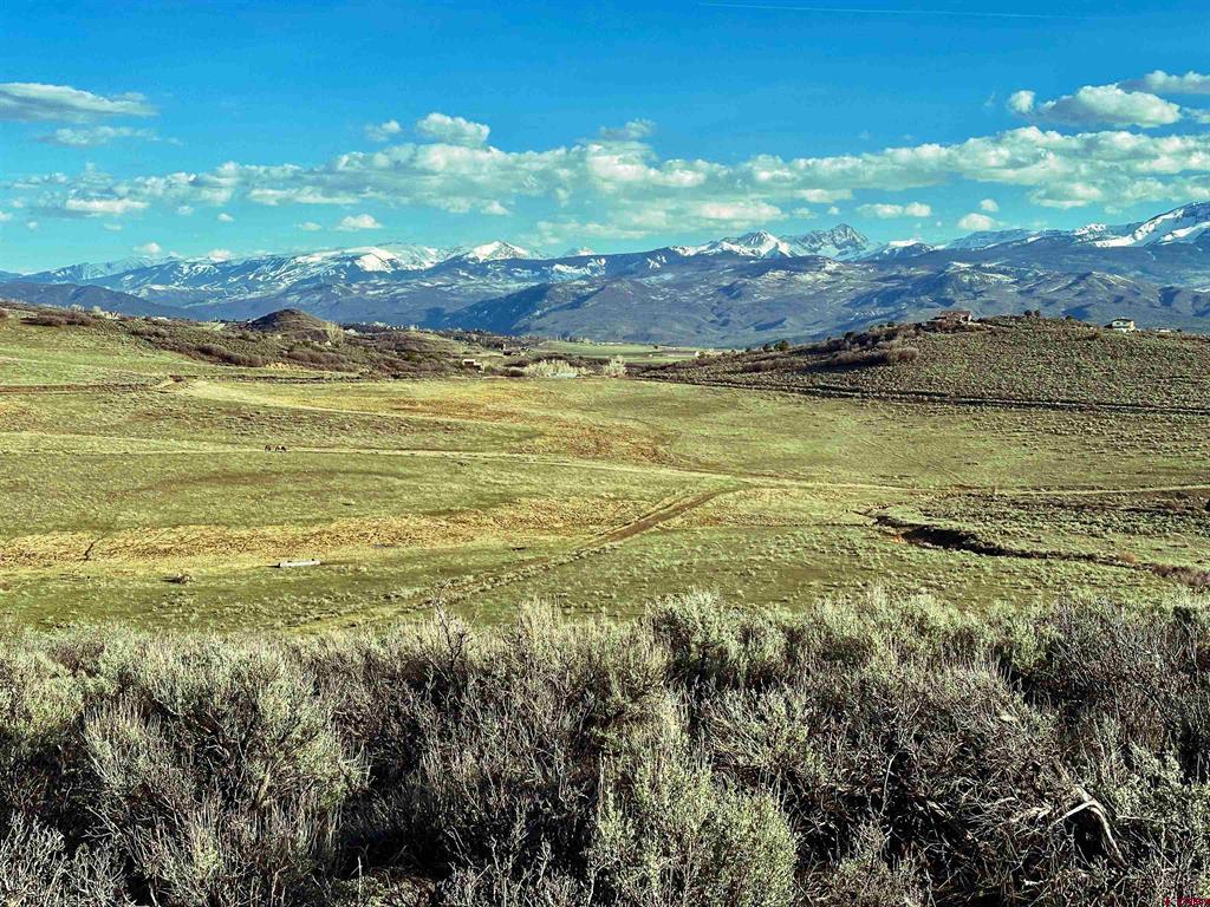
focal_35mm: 48
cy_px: 454
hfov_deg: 39.7
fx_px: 1678
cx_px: 605
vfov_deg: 30.3
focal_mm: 6.86
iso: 64
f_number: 1.78
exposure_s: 1/3058
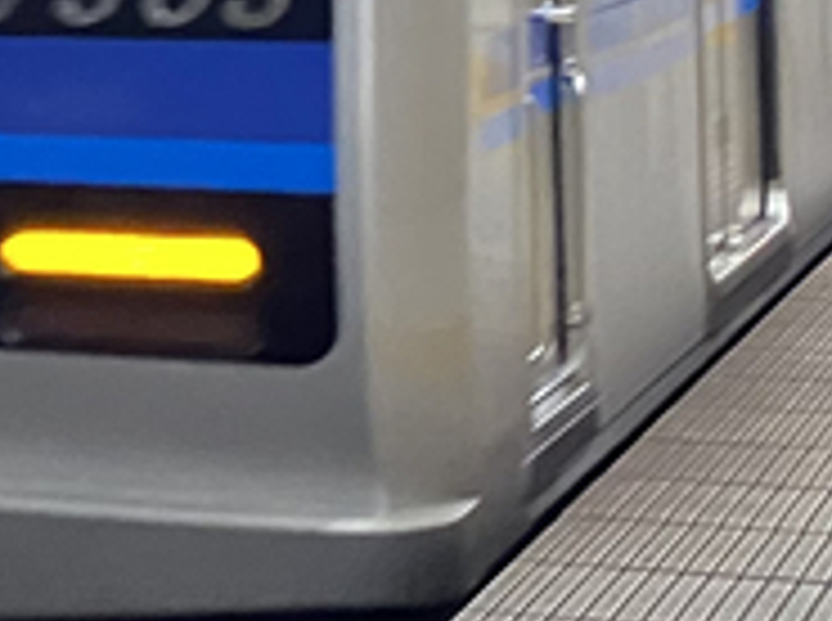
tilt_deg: -1.4
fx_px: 4054
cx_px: -1075
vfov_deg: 8.6
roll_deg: +0.0
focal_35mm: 169
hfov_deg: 10.3
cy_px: -266
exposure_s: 1/50
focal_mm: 4.25
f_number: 1.8
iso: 250
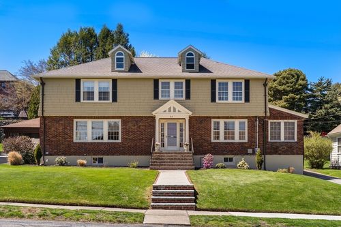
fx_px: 275
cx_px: 170
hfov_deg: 63.7
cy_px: 114
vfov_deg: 44.9
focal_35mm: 29
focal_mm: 29
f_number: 4
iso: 250
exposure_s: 1/1600
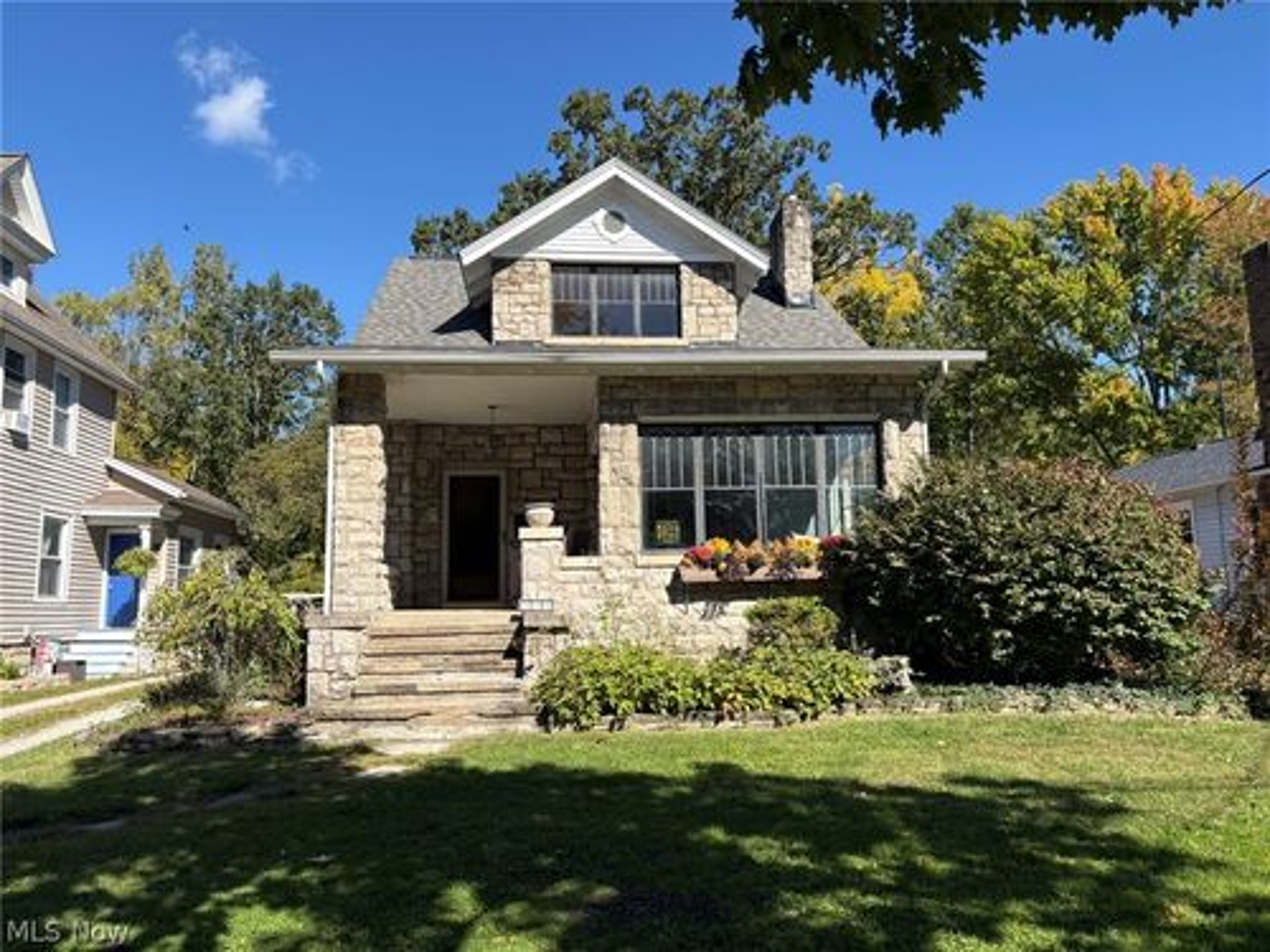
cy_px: 476
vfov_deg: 53.1
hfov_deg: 67.3
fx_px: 954
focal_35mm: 26
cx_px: 635
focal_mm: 5.96
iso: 50
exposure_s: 1/2208
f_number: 1.6
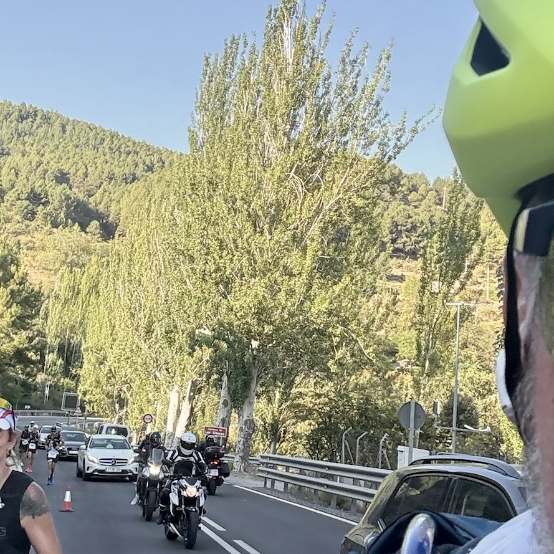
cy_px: 248
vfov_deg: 32.8
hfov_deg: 32.8
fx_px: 942
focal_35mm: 52
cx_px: 275
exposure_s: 1/338
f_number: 1.9
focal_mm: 2.69
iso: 40
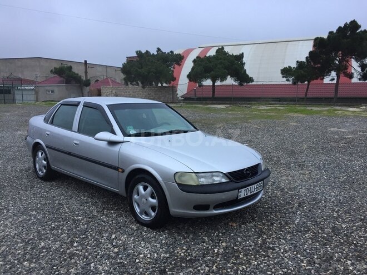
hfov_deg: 61.7
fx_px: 307
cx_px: 184
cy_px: 138
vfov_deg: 48.2
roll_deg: +0.4
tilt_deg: -8.0
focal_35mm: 29
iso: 32
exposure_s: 1/33
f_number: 2.2
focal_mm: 4.15
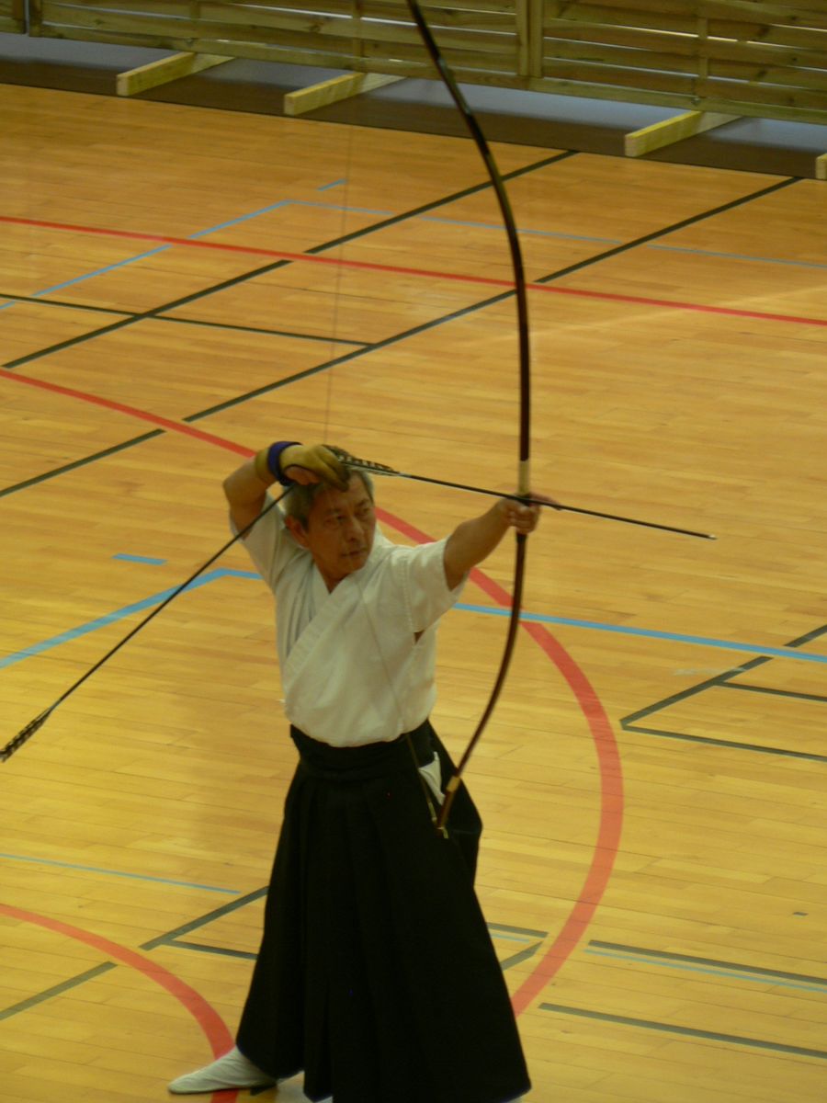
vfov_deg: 6.1
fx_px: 10353
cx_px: 414
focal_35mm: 325
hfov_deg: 4.6
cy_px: 552
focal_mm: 54.2
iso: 80
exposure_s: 1/30
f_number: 3.3
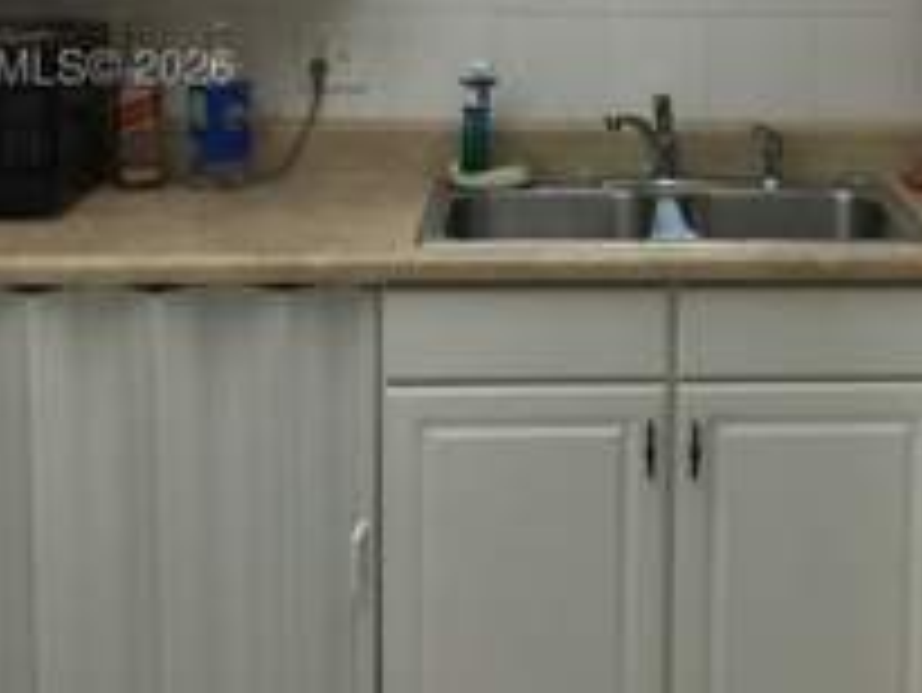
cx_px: 711
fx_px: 1812
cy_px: 76
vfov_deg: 21.2
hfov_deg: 28.1
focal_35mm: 68
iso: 32
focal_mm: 4.15
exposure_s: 1/15
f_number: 2.2
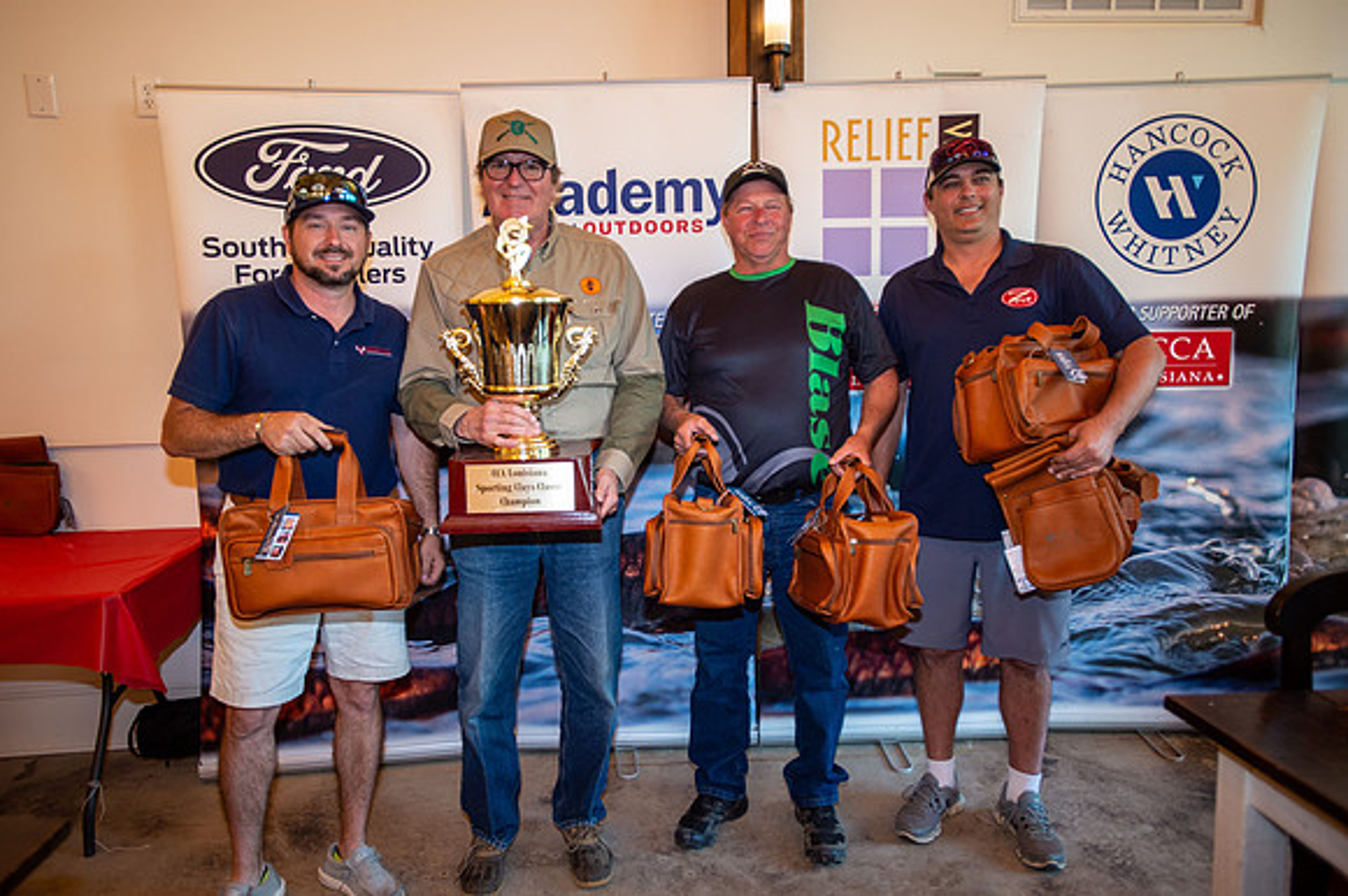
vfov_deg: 51.2
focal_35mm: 25
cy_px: 448
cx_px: 674
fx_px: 936
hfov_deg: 71.5
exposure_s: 1/60
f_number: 2.8
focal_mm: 25
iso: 800
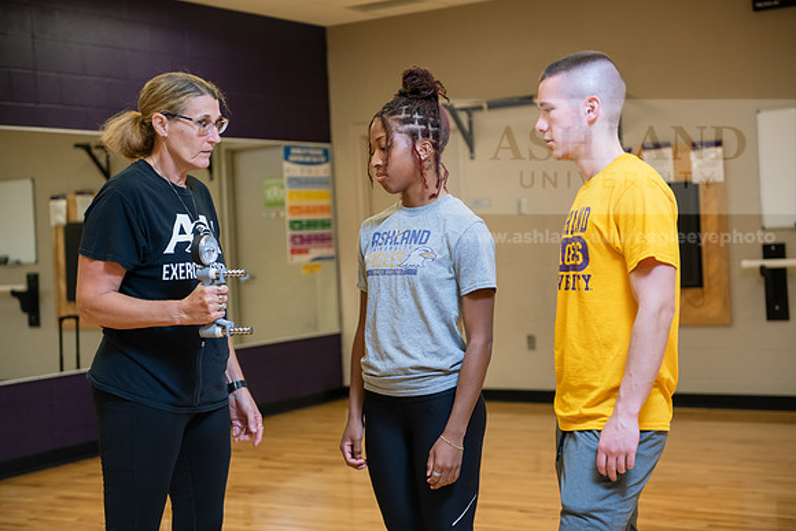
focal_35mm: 60
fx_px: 1327
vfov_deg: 22.6
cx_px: 398
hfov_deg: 33.4
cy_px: 266
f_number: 3.2
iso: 640
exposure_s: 1/160
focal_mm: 60
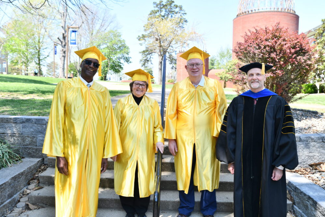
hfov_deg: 57.2
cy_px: 107
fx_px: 298
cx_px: 167
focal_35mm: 33
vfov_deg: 40.0
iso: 200
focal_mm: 32
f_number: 4
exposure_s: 1/400
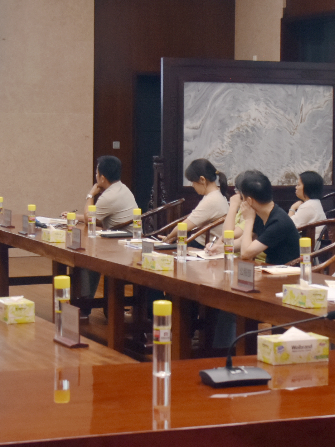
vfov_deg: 20.2
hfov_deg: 15.2
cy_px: 200
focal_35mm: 97
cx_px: 195
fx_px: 1252
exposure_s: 1/80
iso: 800
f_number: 4.5
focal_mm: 24
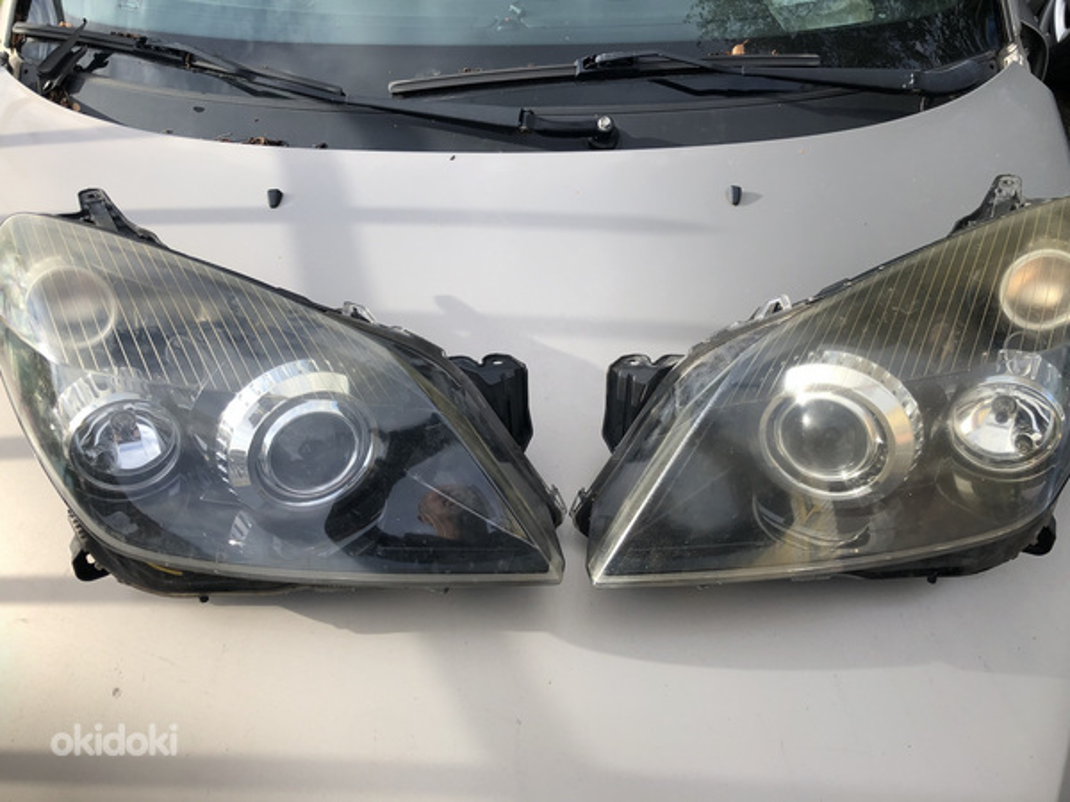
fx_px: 865
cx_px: 535
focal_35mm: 28
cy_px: 401
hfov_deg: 63.4
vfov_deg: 49.7
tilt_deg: -51.0
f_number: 1.8
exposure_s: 1/796
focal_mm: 4
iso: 20
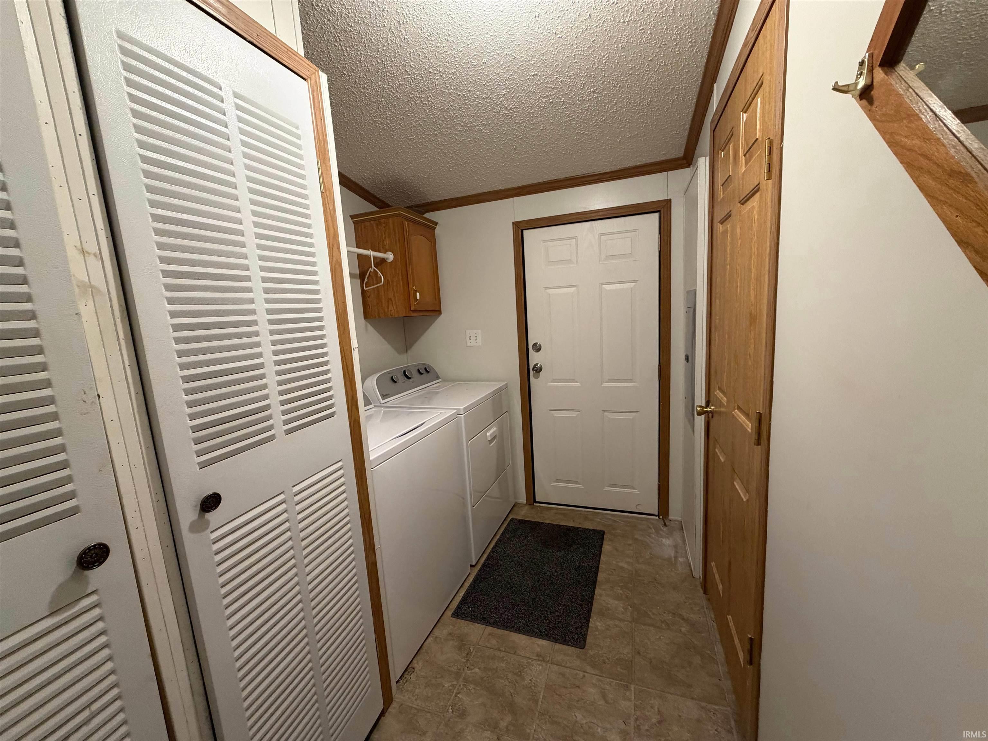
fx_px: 400
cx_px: 494
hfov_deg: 102.1
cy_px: 370
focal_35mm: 14
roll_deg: +3.2
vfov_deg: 85.7
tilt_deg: -8.8
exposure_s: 1/60
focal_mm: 2.22
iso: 320
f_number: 2.2
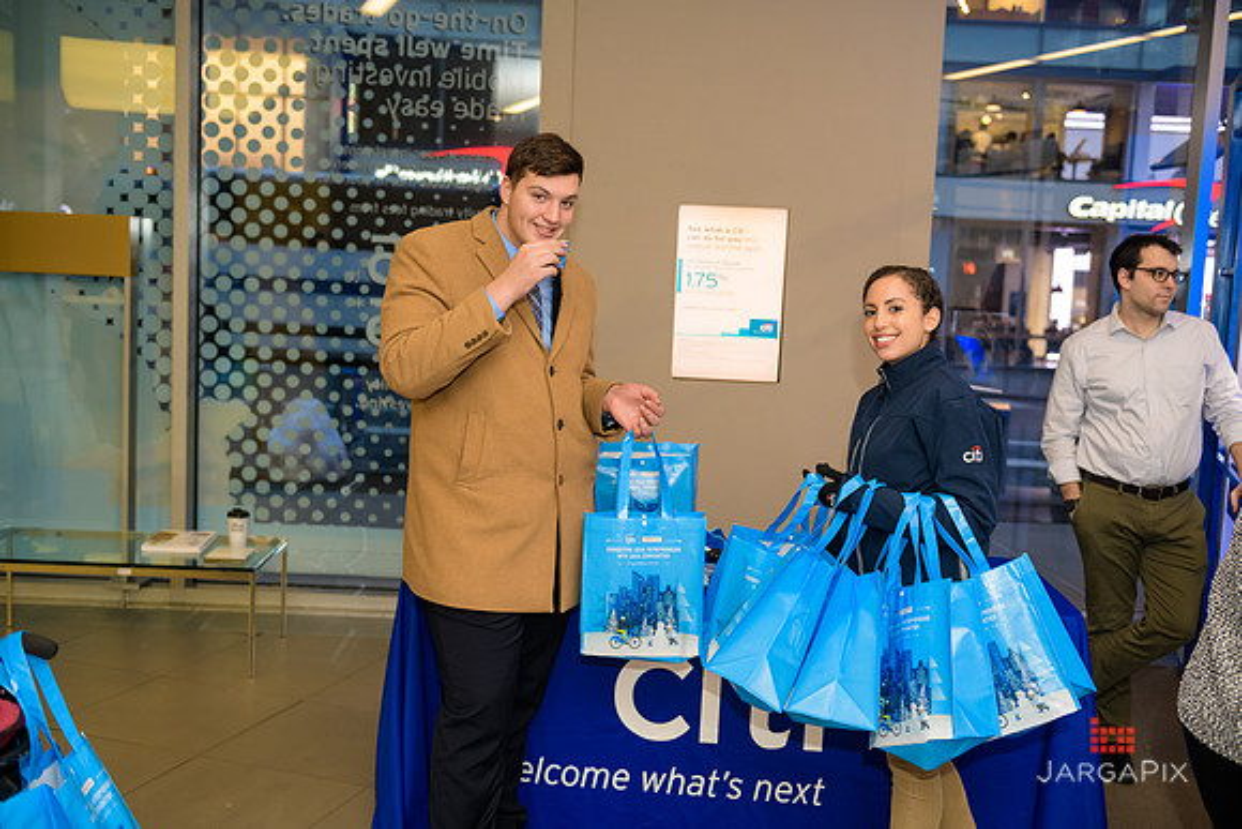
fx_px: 1311
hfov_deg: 50.7
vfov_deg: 35.1
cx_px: 621
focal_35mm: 38
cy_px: 414
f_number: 3.2
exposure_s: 1/125
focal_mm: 38
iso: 800
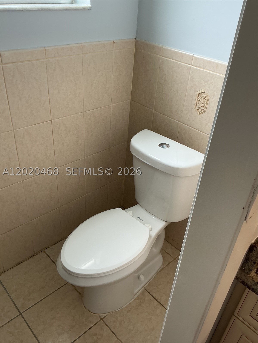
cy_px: 172
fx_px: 288
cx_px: 129
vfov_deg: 61.7
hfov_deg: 48.2
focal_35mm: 29
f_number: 1.8
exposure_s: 1/120
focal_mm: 3
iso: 64
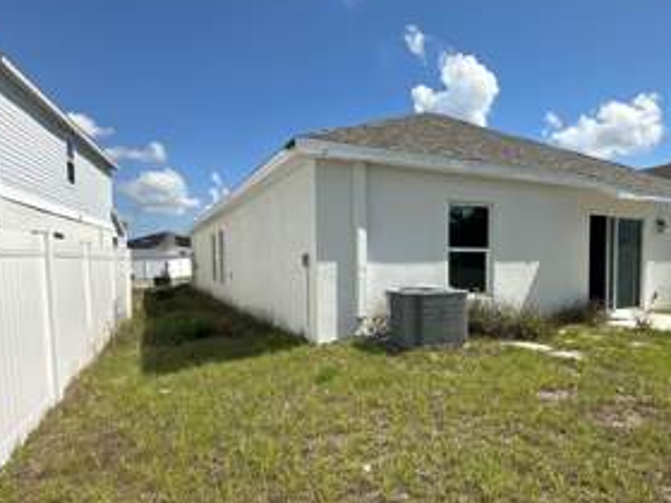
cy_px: 290
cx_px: 424
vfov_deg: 56.6
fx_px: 465
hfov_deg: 70.3
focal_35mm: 24
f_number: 2.2
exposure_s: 1/2681
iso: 50
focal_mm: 2.22
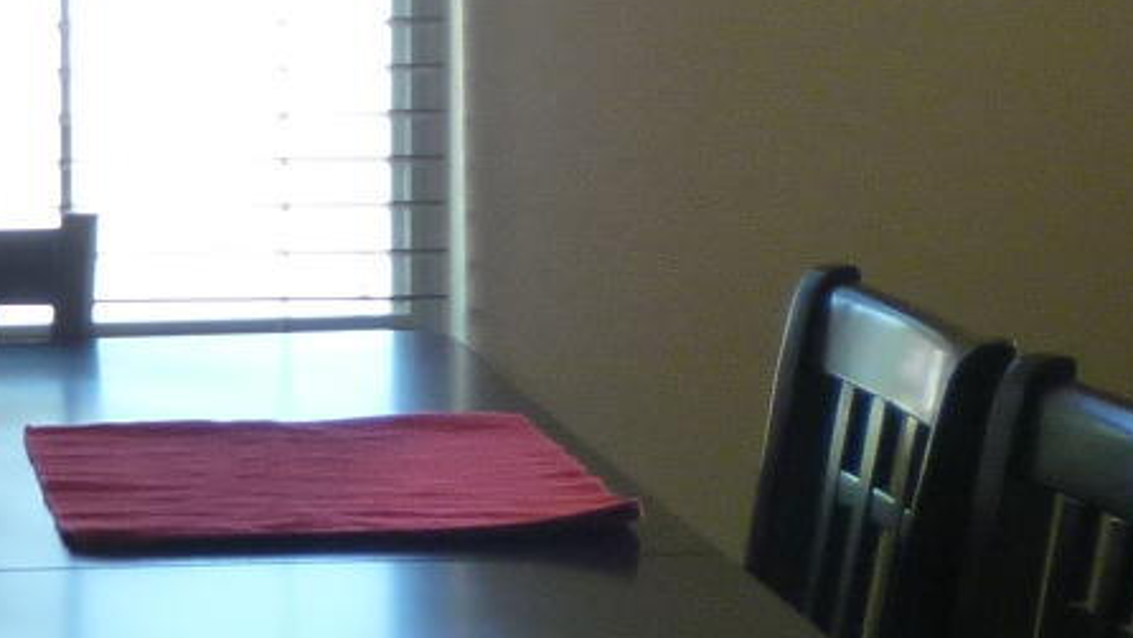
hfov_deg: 14.2
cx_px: -379
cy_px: 130
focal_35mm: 145
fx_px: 4357
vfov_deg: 8.4
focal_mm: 5.2
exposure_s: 1/40
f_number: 3.3
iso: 125
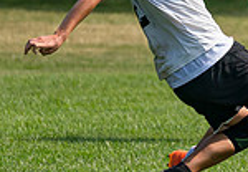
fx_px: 10259
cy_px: 12
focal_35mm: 1471
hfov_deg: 1.4
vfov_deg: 1.0
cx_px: 453
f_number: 2.8
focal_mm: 200
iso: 400
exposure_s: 1/6400
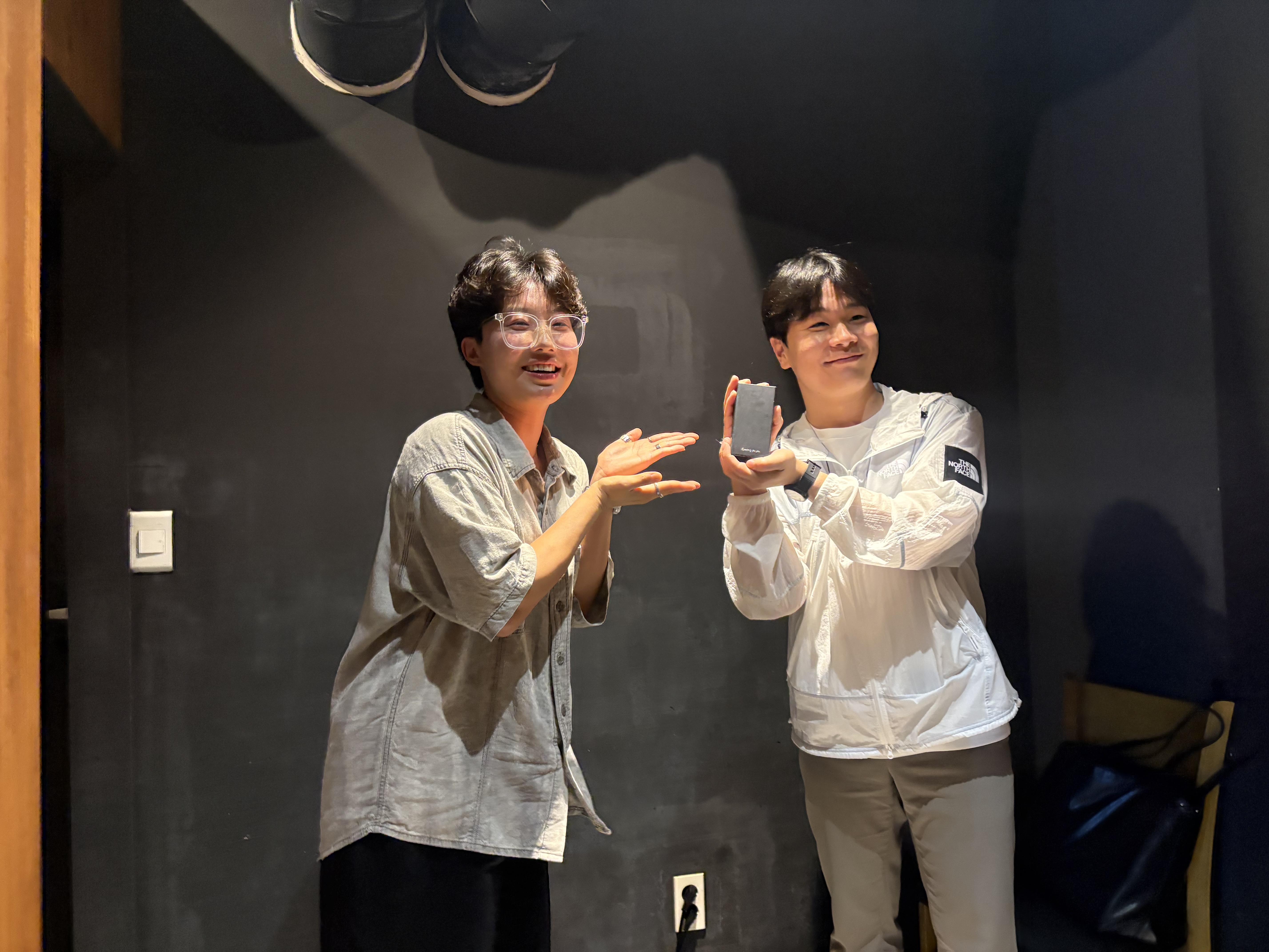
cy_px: 476
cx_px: 634
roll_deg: +2.3
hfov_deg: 67.3
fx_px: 953
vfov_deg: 53.1
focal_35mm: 26
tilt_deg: +1.3
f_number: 1.6
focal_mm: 5.96
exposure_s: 1/40
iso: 500
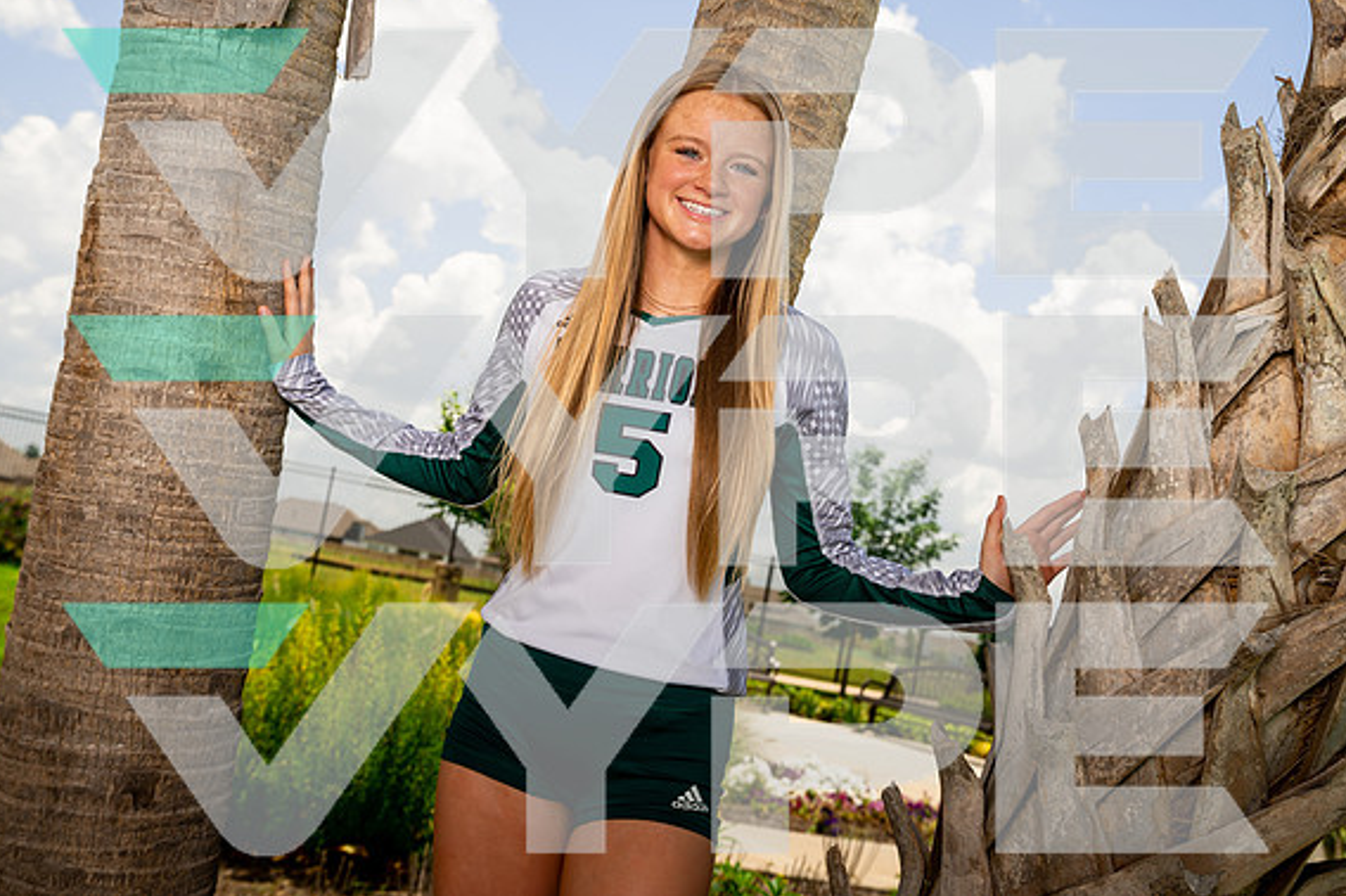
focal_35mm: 46
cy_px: 442
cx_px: 673
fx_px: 1719
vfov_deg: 29.2
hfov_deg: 42.8
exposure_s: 1/320
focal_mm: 45
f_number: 6.3
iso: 100
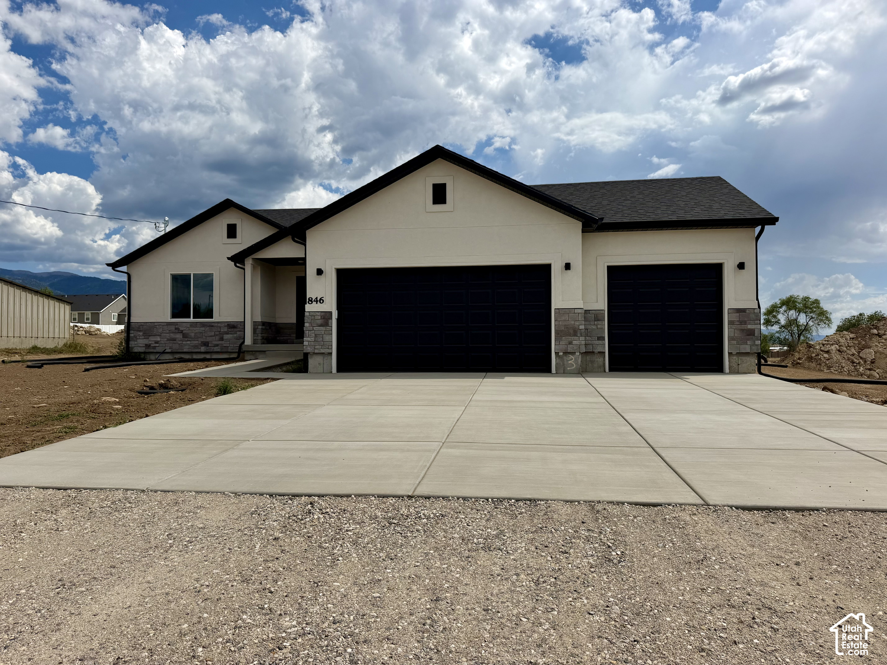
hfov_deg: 71.6
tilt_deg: +1.8
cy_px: 332
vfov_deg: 56.8
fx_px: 615
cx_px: 444
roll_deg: +0.5
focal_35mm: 24
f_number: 1.78
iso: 80
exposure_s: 1/9091
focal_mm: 6.76
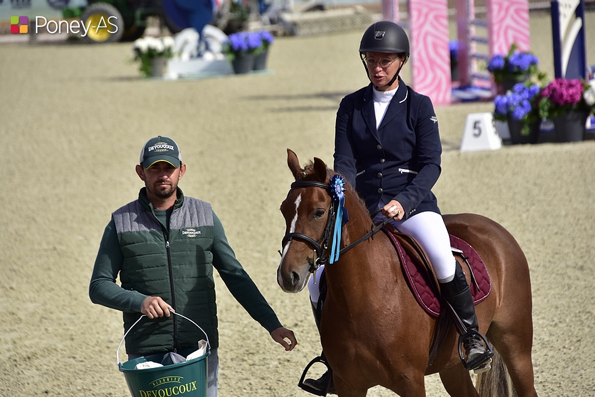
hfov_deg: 6.9
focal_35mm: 300
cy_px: 198
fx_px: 4959
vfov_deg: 4.6
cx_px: 298
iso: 280
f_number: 5.6
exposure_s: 1/1500
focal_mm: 200
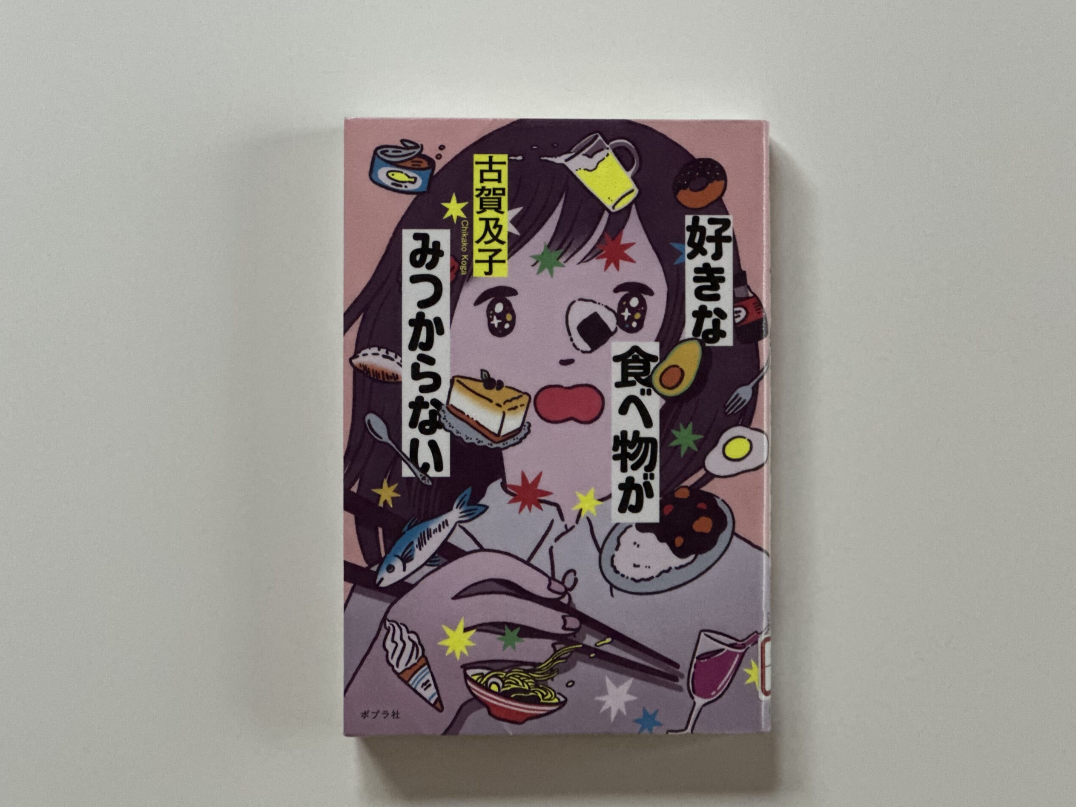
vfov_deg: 18.9
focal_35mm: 78
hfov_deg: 25.0
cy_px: 400
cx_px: 544
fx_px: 2424
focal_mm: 9
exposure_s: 1/15
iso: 640
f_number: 2.8
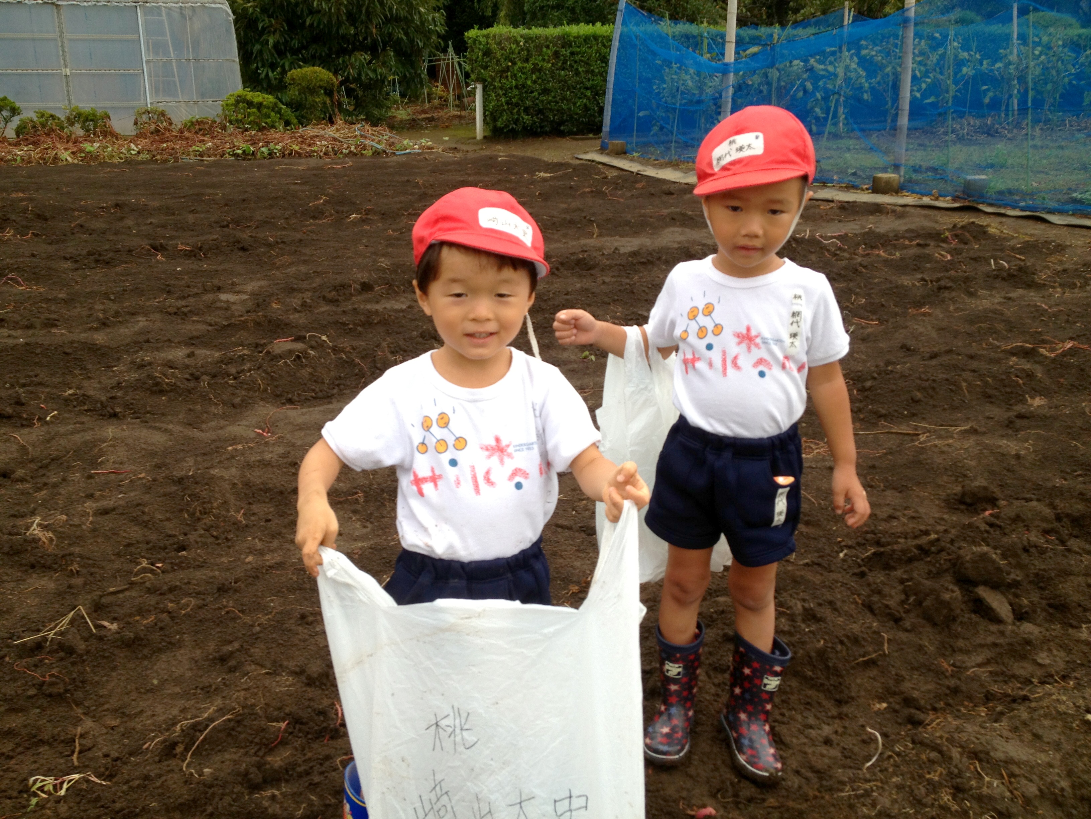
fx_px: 1103
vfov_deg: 40.7
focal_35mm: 35
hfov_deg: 52.6
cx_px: 546
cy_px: 410
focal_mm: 4.28
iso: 50
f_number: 2.4
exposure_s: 1/280
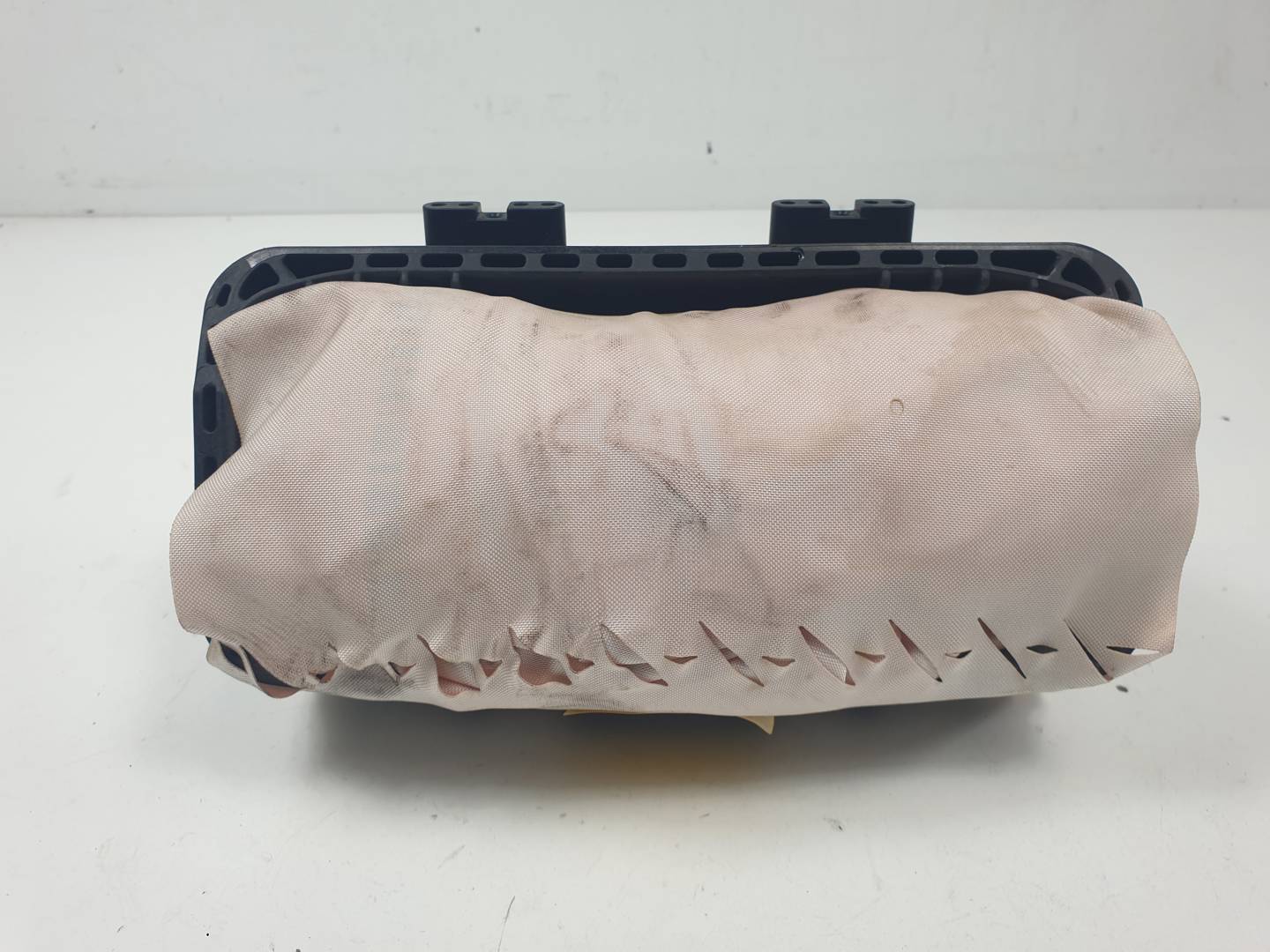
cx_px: 635
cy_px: 476
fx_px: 954
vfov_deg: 53.1
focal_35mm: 26
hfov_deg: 67.3
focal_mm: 4.3
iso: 50
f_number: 2.4
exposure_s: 1/228
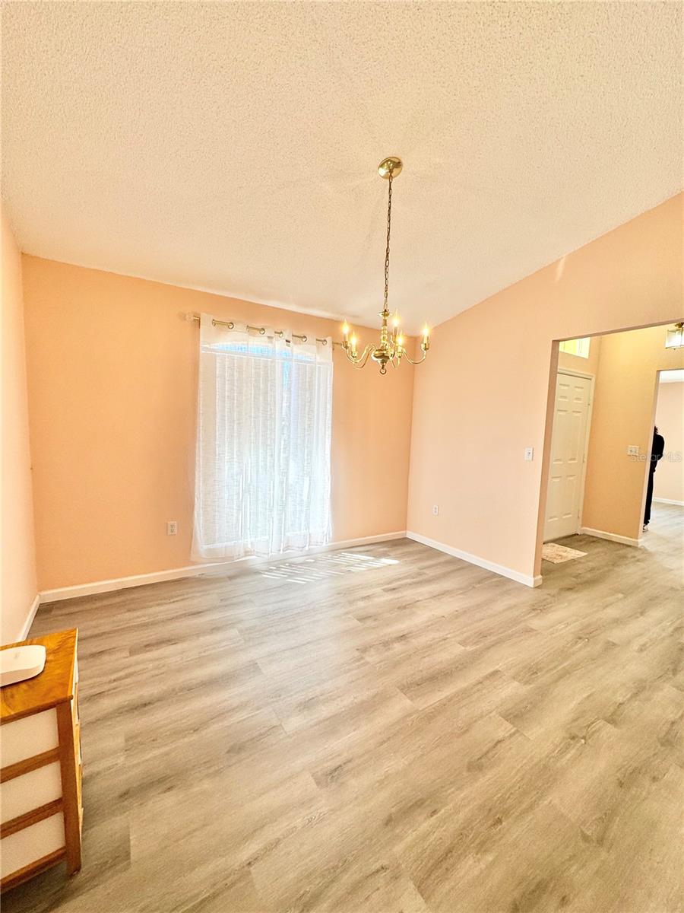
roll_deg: -1.4
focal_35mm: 14
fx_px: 369
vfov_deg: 102.1
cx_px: 342
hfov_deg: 85.7
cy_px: 456
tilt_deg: -3.3
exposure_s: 1/146
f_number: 2.2
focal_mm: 2.22
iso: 40
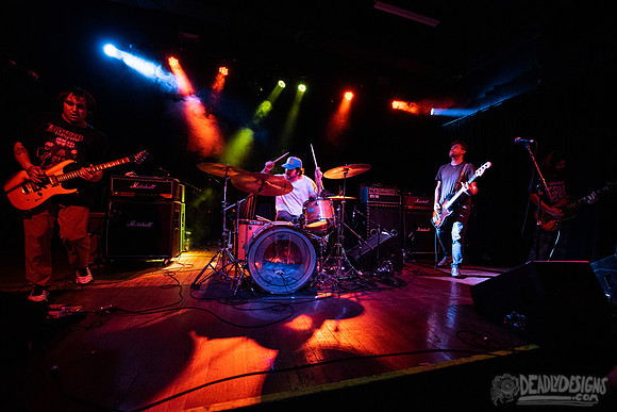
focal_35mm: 15
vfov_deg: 77.7
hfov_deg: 100.7
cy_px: 219
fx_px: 255
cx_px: 328
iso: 3200
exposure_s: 1/320
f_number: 3.2
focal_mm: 14
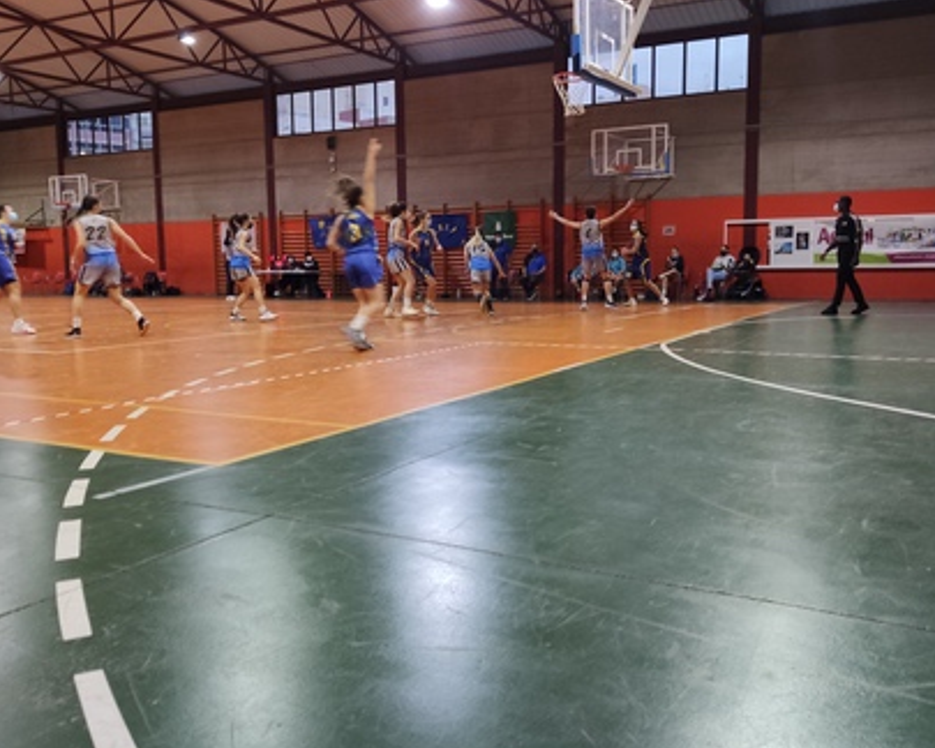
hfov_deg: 55.7
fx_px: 886
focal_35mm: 32
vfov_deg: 45.8
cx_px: 473
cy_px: 371
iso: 670
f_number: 1.75
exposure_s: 1/50
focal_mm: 4.75
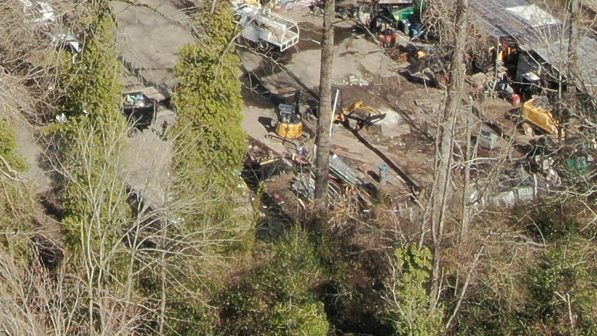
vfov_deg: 7.4
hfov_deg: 13.5
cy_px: -445
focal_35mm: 155
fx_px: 2454
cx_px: -86
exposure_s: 1/320
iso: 100
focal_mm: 5.69
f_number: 3.2
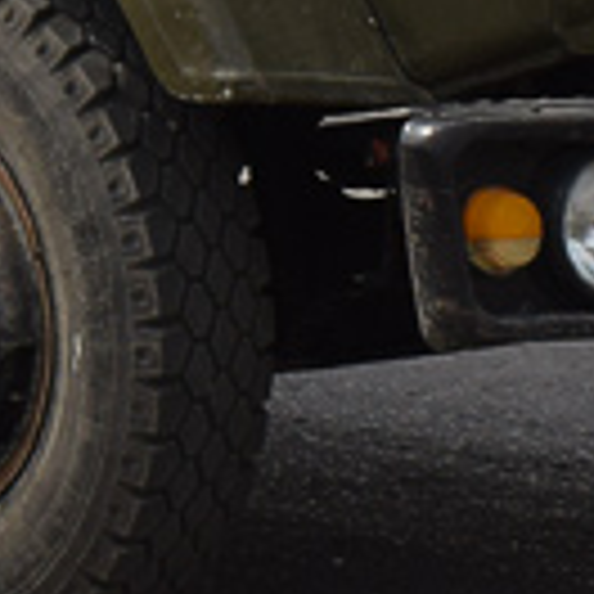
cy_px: -738
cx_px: -346
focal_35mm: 289
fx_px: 5608
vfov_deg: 5.9
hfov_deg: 6.0
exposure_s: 1/1000
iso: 200
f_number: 5.6
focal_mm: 25
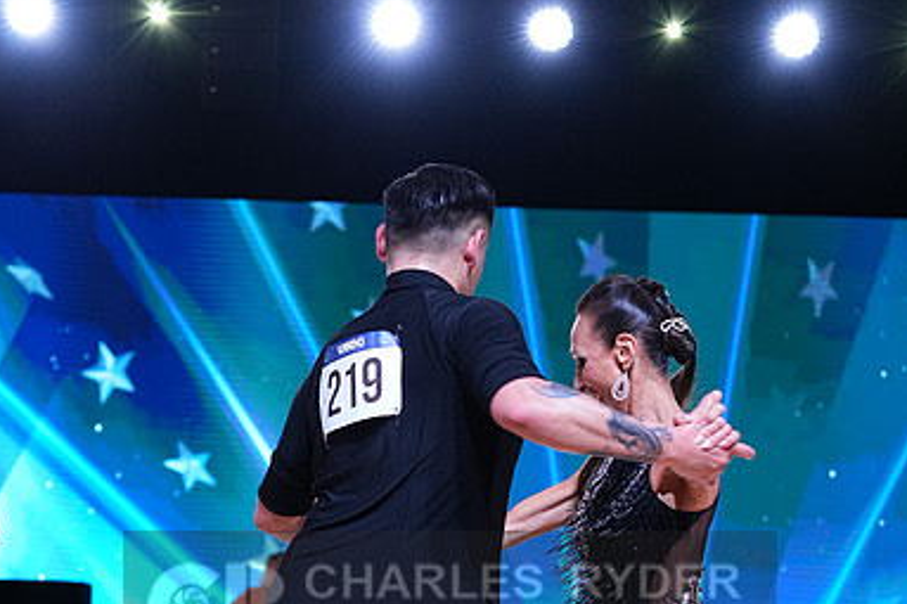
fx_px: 2669
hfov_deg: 19.3
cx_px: 451
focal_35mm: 106
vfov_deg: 12.7
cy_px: 611
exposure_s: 1/400
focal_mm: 70
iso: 1000
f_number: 4
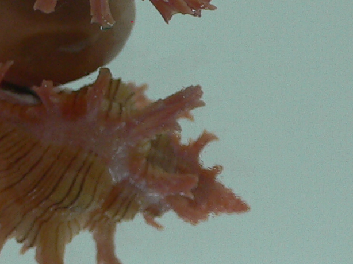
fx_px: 1172
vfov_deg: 12.5
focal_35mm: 115
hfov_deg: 17.0
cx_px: 67
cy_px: -64
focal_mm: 4.6
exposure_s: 1/60
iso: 80
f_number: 2.8
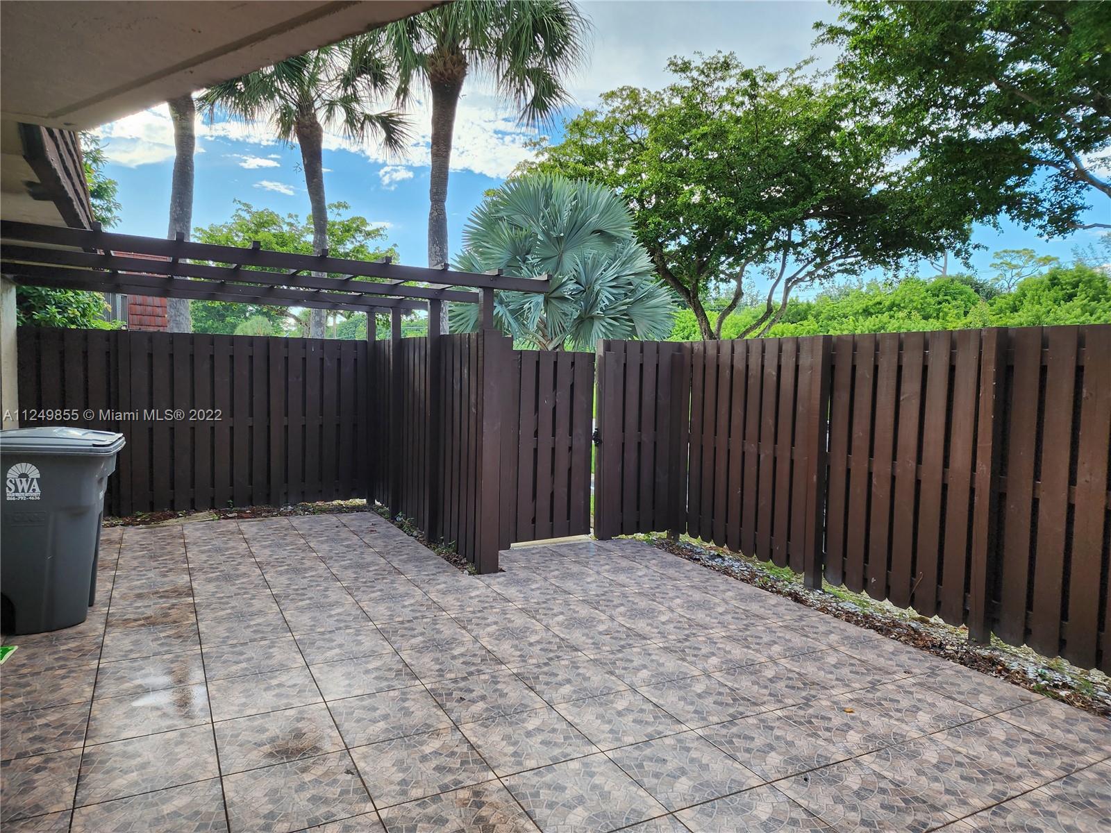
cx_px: 556
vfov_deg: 58.9
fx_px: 738
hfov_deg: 73.9
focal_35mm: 23
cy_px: 416
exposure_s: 1/180
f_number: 1.8
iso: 20
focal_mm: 6.4
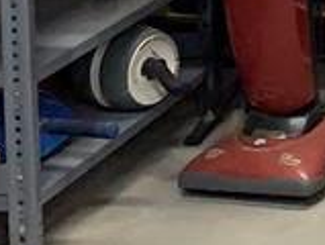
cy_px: -286
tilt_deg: -6.7
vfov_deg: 8.4
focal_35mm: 167
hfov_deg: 9.8
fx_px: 1571
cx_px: 889
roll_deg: +0.6
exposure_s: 1/40
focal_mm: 4.25
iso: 250
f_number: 1.8
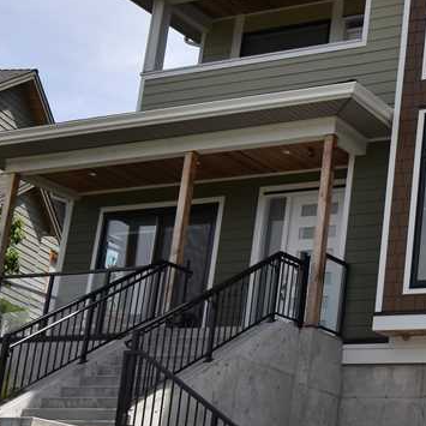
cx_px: 433
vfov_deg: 18.9
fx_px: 1281
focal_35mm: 92
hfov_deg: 18.4
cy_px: 181
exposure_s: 1/250
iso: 100
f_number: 8
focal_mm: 20
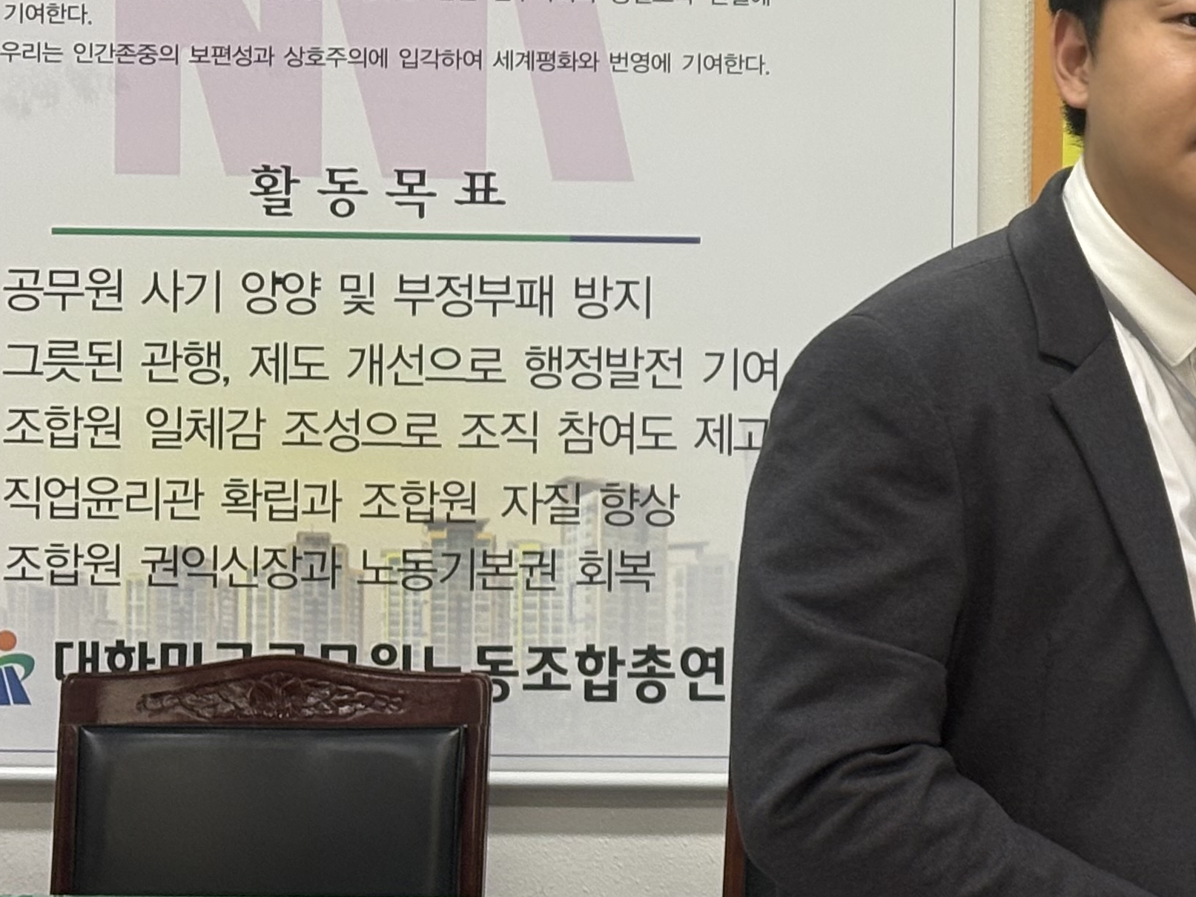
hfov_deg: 14.6
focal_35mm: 130
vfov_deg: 11.4
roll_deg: +0.0
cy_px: 263
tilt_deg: -0.5
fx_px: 4492
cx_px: 1480
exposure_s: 1/60
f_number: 1.6
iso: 64
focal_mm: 5.96
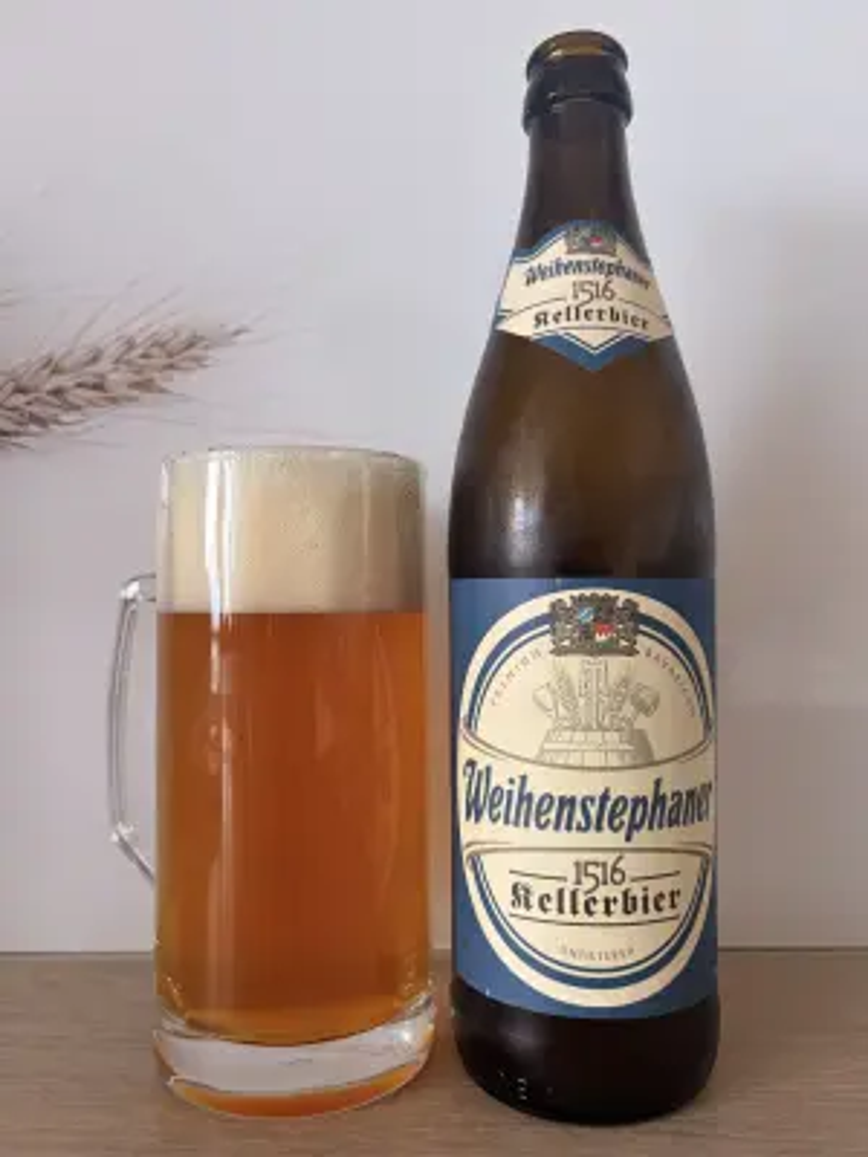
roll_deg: +0.6
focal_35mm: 26
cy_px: 578
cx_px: 434
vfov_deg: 67.3
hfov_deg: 53.1
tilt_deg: +1.5
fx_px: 869
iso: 200
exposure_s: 1/60
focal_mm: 5.96
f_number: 1.6
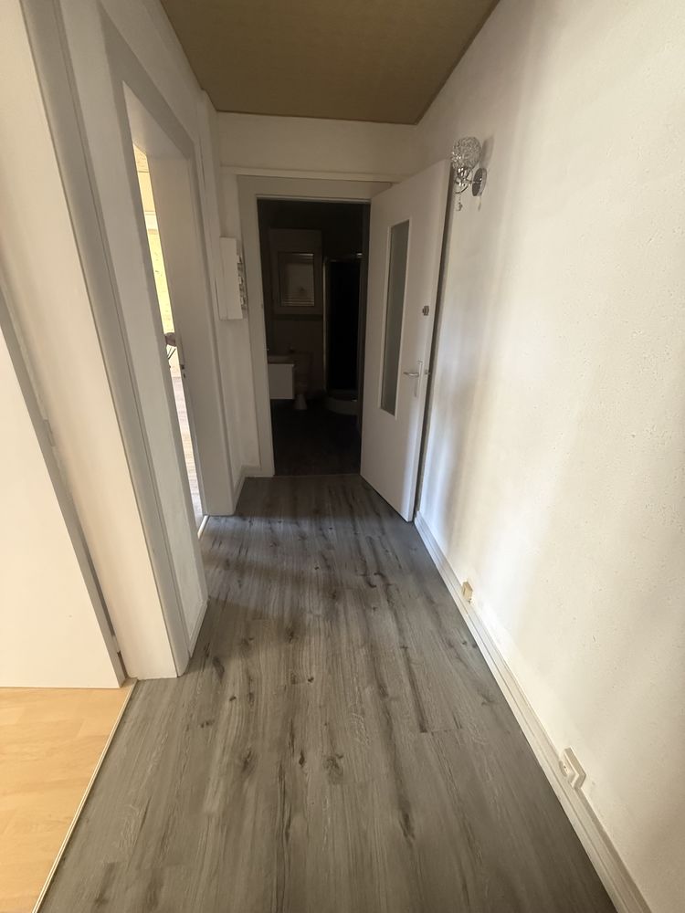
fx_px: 369
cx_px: 342
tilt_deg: -23.0
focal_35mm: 14
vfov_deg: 102.1
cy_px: 456
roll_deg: -1.7
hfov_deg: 85.7
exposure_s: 1/60
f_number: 2.2
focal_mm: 2.22
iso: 800
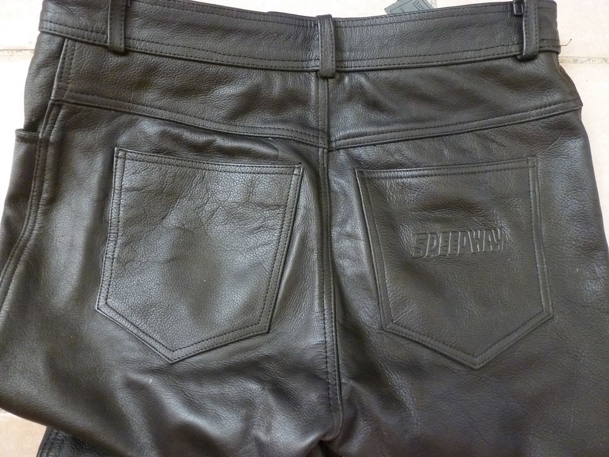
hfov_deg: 71.6
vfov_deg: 56.8
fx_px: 422
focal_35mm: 24
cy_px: 228
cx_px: 304
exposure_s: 1/5
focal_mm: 4.3
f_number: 3.3
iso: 400
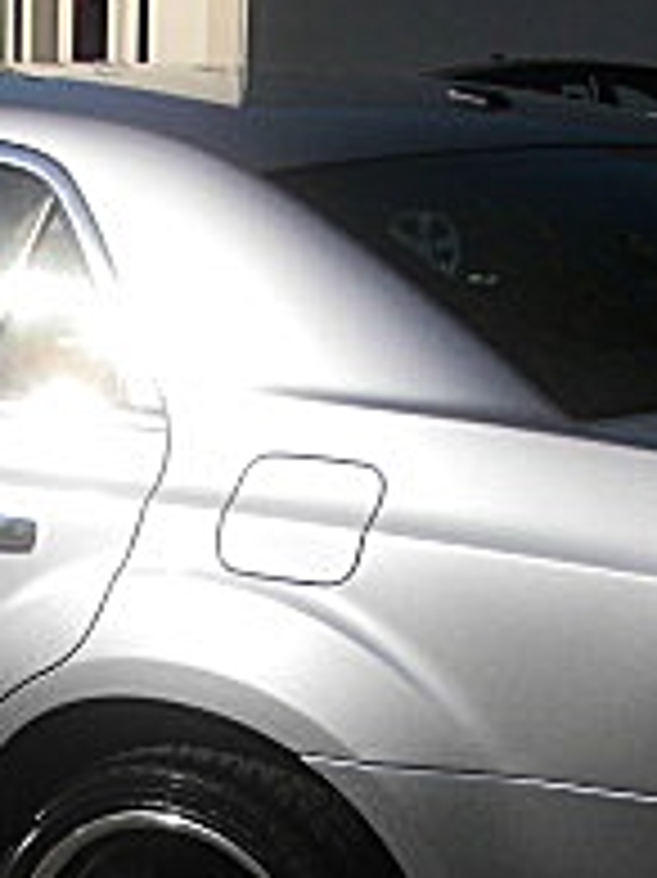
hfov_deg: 12.5
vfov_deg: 16.5
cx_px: 274
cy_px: 774
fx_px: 2989
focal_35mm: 118
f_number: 7.9
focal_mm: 6.3
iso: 50
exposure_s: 1/250
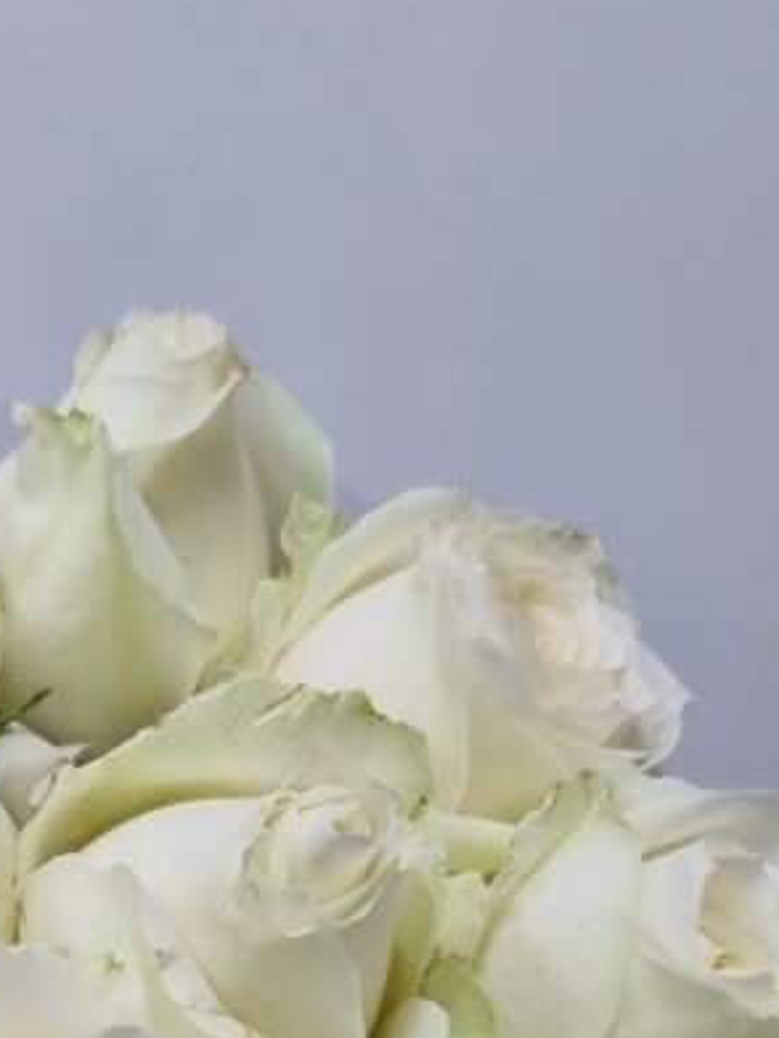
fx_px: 2040
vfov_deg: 26.9
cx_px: -79
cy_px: 1043
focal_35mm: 68
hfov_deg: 20.6
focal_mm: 5.4
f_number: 1.8
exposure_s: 1/120
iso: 250
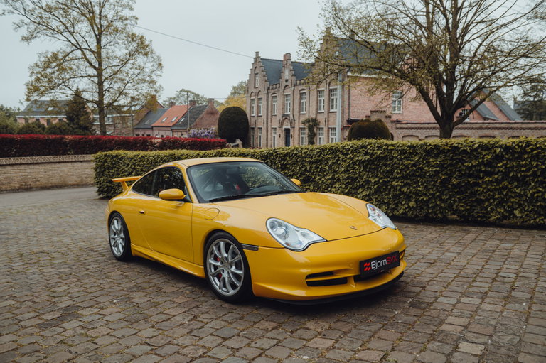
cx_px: 273
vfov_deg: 44.9
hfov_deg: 63.7
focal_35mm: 29
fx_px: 440
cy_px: 182
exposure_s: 1/250
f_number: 4.5
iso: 200
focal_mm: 29
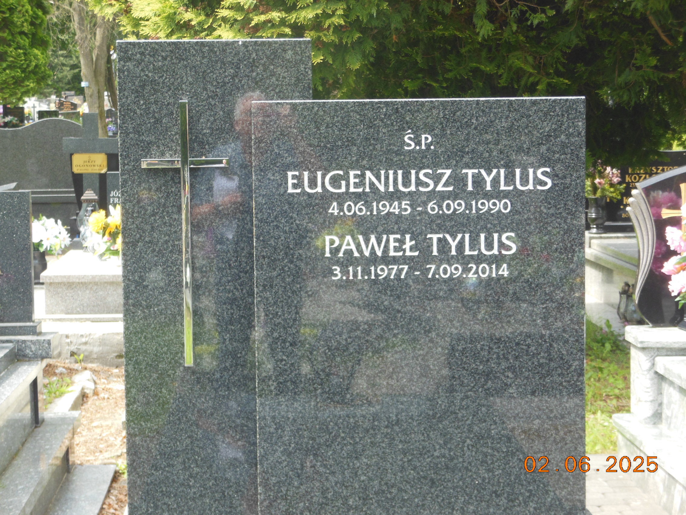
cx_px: 343
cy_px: 258
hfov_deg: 22.5
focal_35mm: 87
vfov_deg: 17.0
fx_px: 1724
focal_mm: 15.5
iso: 125
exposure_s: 1/160
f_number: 4.6
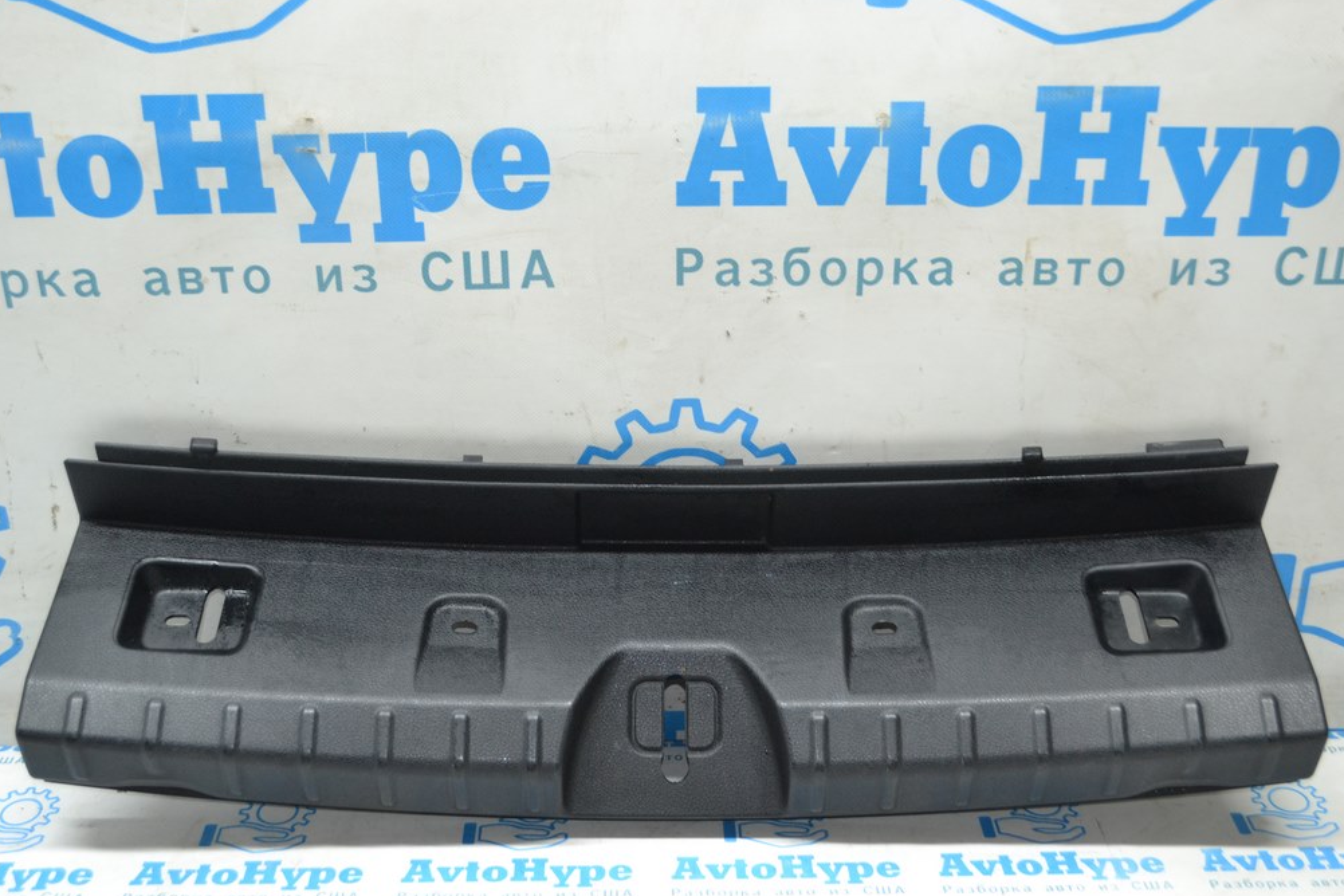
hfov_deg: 42.7
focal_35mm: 46
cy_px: 450
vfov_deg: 29.2
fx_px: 1717
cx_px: 681
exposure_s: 1/60
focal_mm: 30
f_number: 4.5
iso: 720
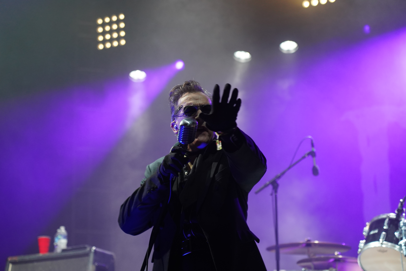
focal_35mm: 105
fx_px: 1184
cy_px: 136
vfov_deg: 13.0
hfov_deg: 19.5
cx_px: 203
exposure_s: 1/160
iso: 3200
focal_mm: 105
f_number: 4
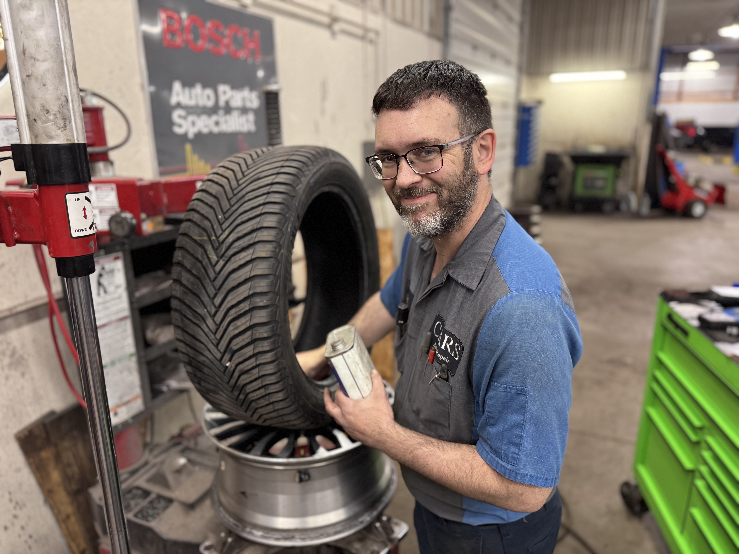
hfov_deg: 71.6
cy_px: 277
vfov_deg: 56.8
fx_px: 512
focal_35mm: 24
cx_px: 370
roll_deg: +1.1
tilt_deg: -17.3
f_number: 1.78
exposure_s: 1/60
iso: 320
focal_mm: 6.76
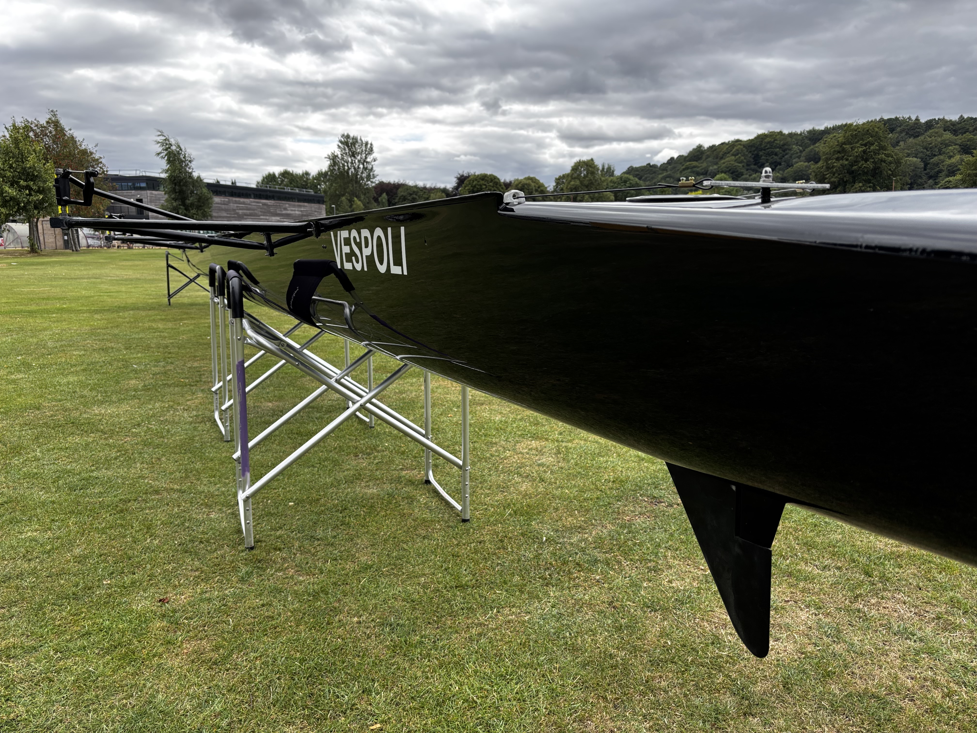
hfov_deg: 67.3
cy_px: 366
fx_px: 734
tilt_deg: -9.9
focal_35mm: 26
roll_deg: -0.3
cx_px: 488
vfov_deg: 53.1
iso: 50
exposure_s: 1/978
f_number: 1.6
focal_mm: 5.96
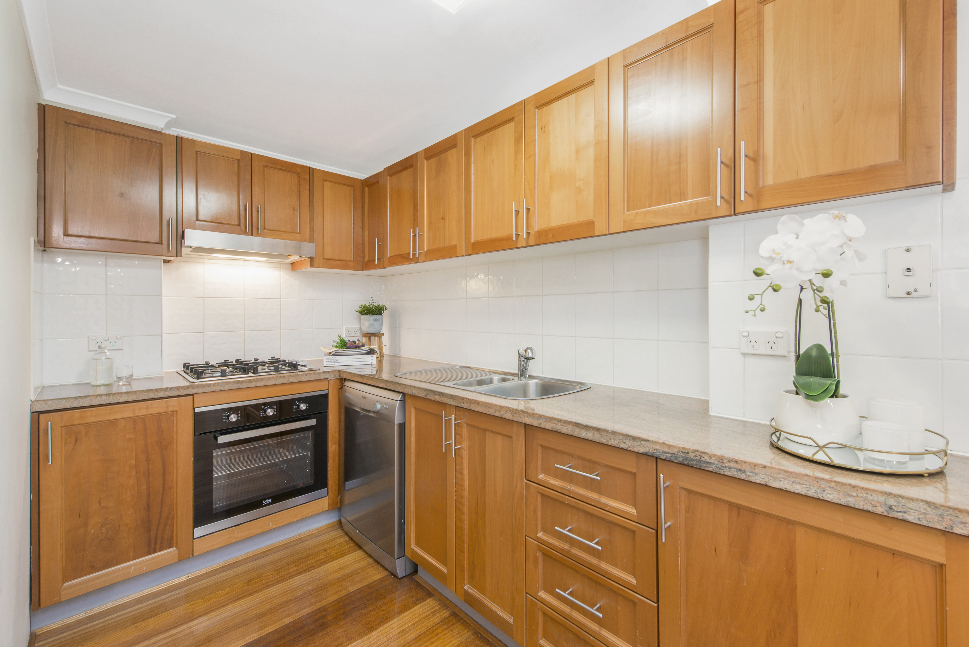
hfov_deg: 100.3
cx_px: 512
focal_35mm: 15
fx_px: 404
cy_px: 319
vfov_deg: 77.4
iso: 100
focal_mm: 14
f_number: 8
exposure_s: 1/6
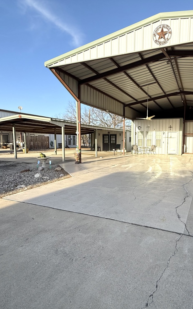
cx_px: 137
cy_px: 156
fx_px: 168
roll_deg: -0.4
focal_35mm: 20
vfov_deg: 85.0
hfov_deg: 57.5
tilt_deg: -5.0
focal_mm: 2.22
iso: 50
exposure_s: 1/1033
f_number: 2.2
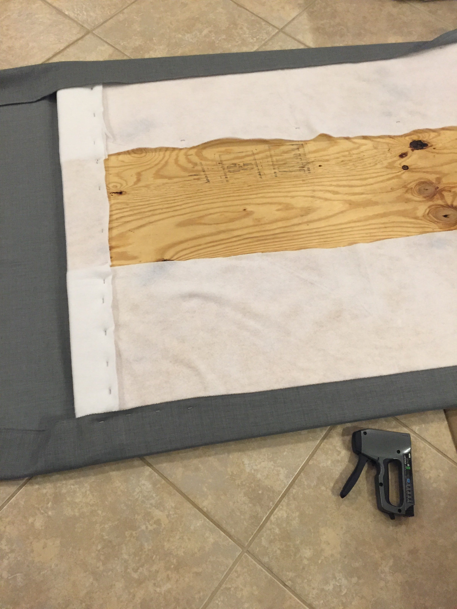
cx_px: 228
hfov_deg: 48.2
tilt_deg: -63.2
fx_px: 510
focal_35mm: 29
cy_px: 304
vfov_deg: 61.7
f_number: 2.2
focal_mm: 4.15
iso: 160
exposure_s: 1/30
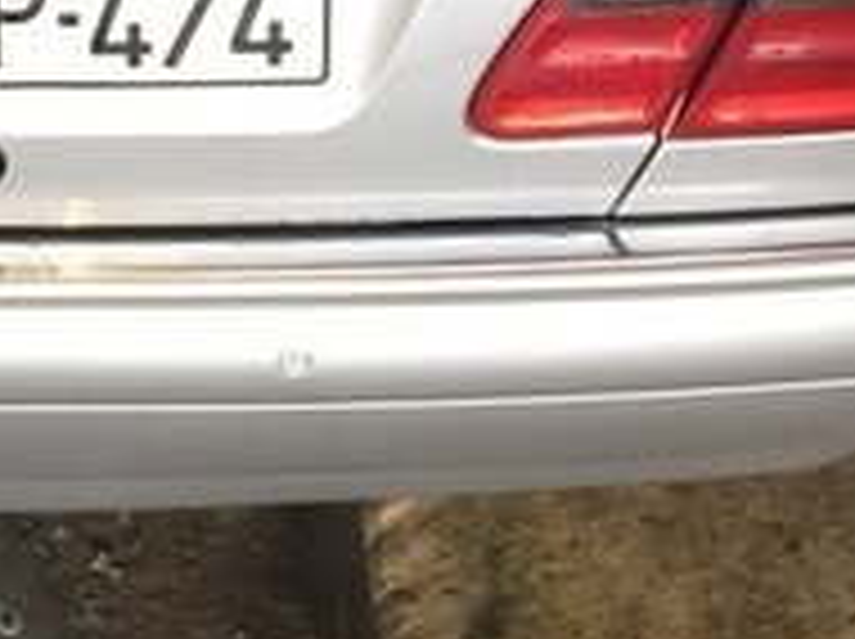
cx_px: -108
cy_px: -452
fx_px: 2492
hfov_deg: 18.7
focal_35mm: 101
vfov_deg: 13.4
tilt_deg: -18.6
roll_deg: -1.9
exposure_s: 1/30
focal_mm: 4.15
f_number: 2.2
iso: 64
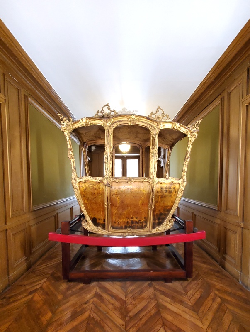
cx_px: 125
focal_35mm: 13
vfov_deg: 106.1
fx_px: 125
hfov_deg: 90.1
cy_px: 166
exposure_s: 1/25
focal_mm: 1.8
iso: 800
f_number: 2.2
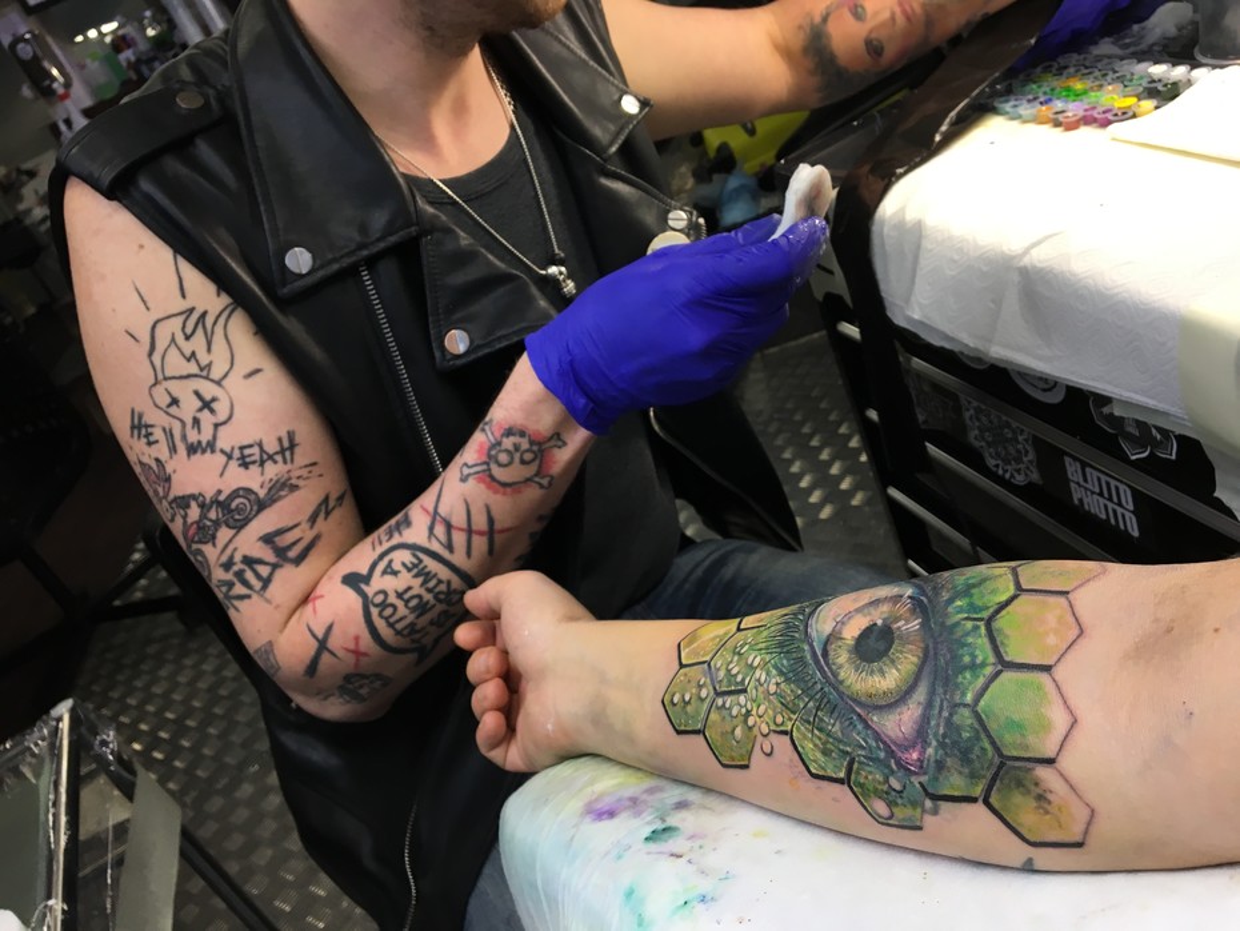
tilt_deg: -29.4
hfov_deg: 61.6
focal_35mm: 29
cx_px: 620
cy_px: 466
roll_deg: +25.9
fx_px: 1039
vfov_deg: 48.2
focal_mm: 4.15
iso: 25
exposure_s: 1/33
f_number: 2.2
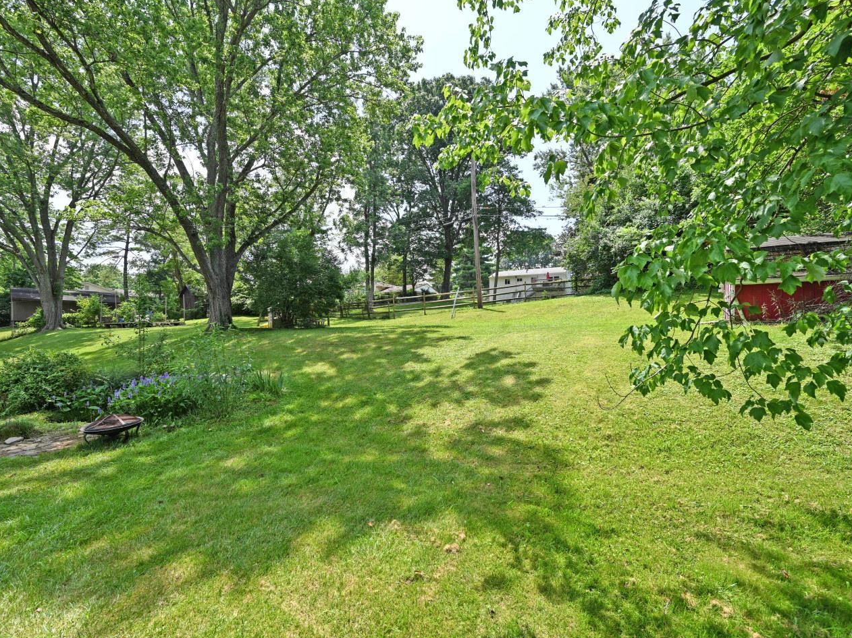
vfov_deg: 78.0
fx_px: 394
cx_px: 414
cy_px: 336
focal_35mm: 16
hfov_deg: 94.5
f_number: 5.6
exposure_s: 1/250
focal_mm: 14
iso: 100
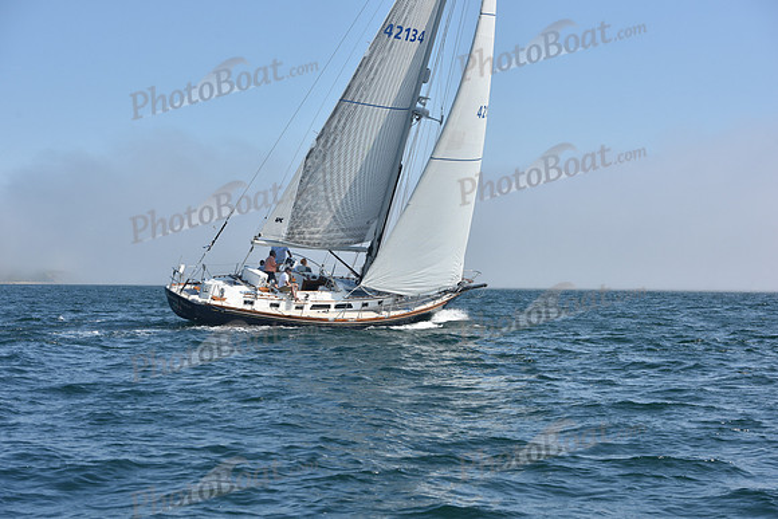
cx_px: 389
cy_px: 260
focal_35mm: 70
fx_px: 1513
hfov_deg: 28.8
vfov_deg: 19.5
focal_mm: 70
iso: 320
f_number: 8
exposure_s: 1/1600
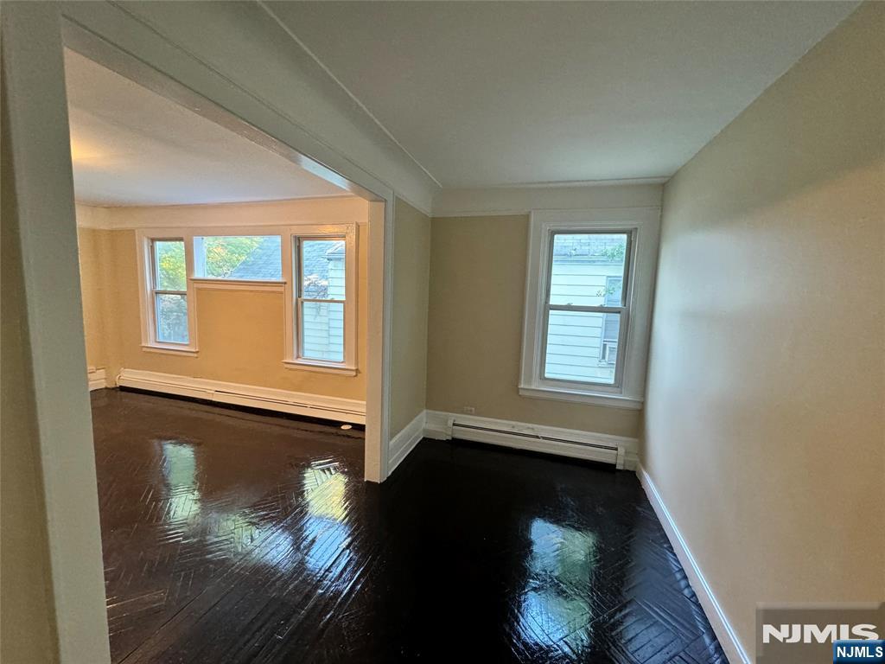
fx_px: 358
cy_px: 332
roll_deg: -3.2
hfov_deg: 102.1
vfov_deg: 85.7
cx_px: 442
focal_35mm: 14
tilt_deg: -7.5
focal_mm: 2.22
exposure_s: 1/60
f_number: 2.2
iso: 400
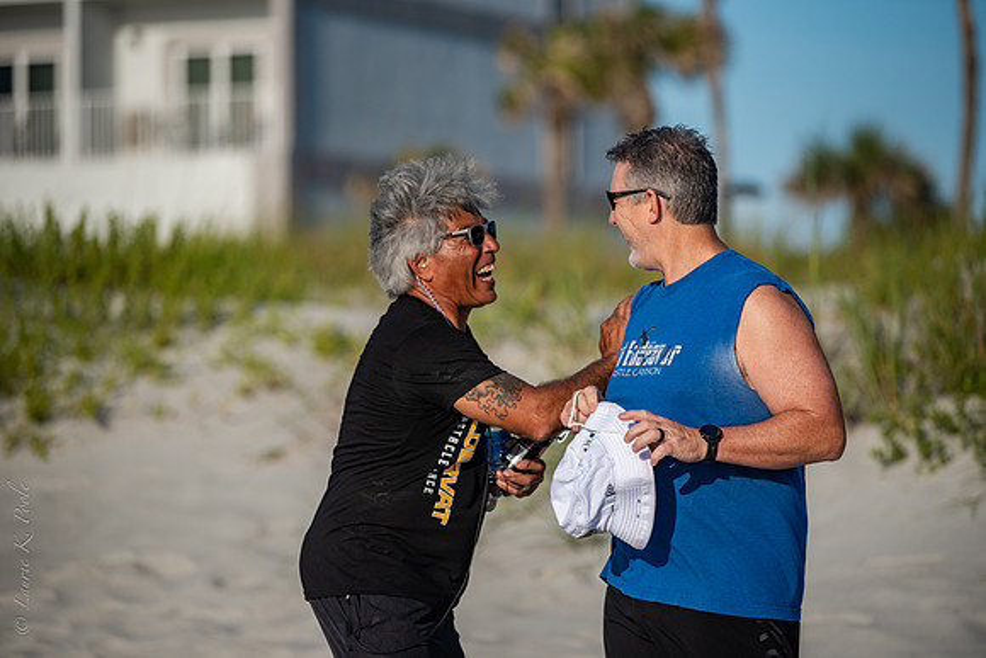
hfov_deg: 12.4
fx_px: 4520
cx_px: 493
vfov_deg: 8.3
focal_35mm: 165
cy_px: 329
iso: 360
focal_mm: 165
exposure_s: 1/4000
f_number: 2.8
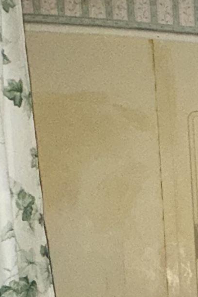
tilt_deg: -5.7
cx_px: 384
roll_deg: +1.7
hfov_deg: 15.4
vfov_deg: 26.2
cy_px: 301
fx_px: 602
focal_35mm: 73
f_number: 2.2
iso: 320
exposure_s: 1/34
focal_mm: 2.22
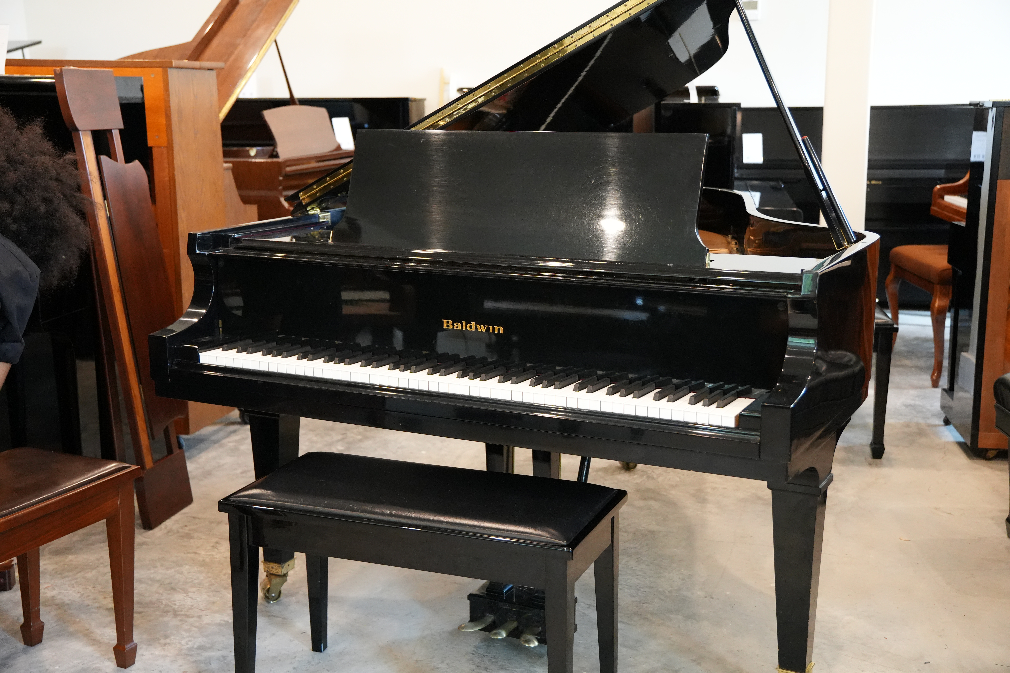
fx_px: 1178
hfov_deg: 46.4
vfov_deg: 31.9
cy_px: 336
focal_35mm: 42
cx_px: 505
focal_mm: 28
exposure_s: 1/160
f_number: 2.8
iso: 3200
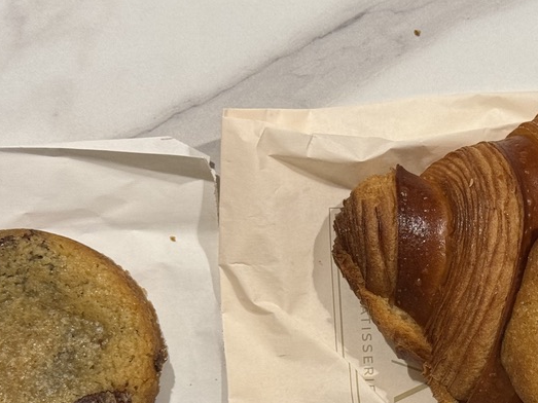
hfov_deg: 20.7
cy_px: 353
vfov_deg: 15.6
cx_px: 415
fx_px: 1461
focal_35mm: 94
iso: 100
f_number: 1.78
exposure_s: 1/50
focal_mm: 6.76
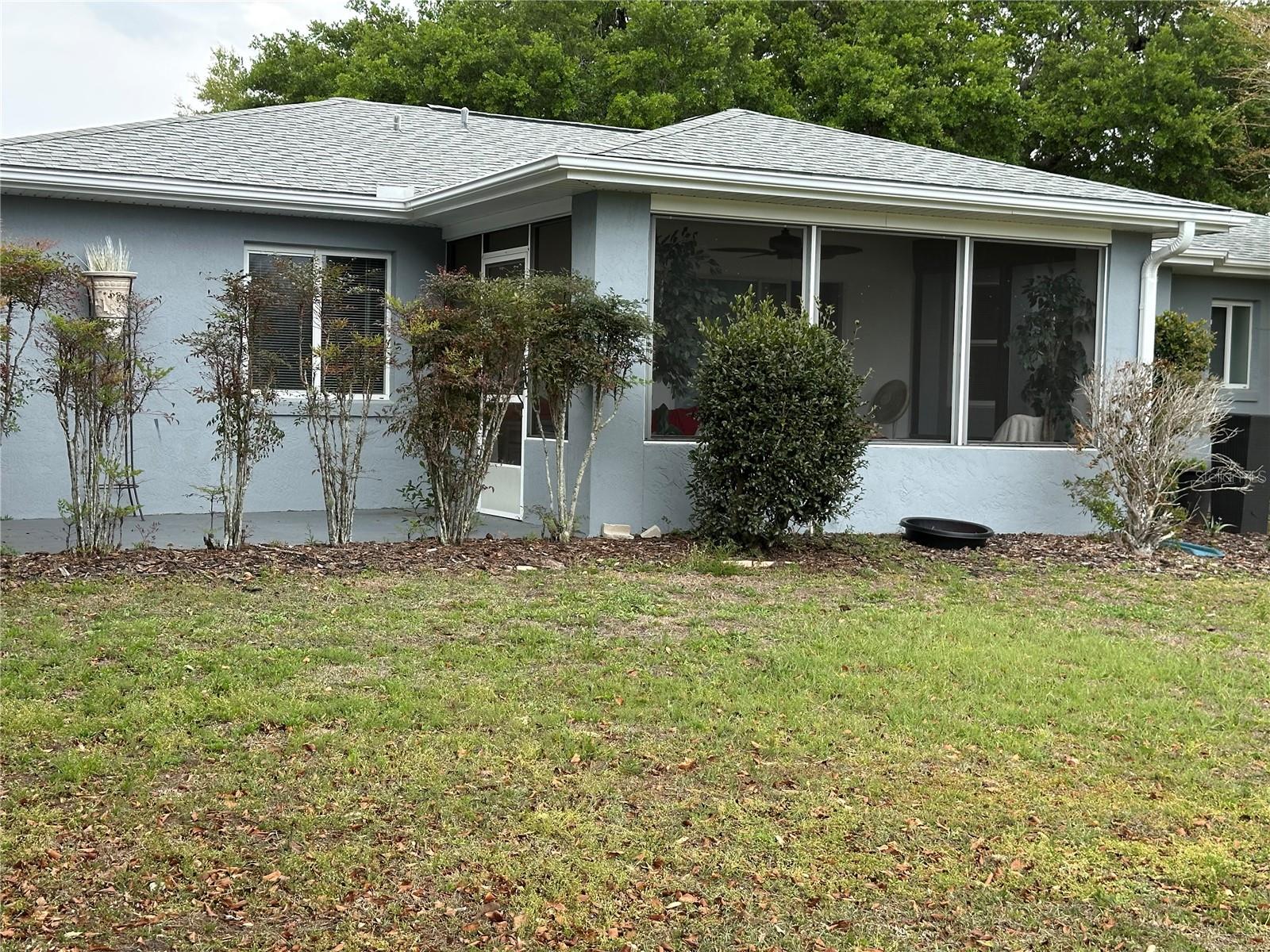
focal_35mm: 48
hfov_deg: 39.7
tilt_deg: -2.4
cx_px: 635
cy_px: 476
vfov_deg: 30.3
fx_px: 1761
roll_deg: -1.1
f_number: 1.78
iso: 64
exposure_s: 1/1085
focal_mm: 6.86
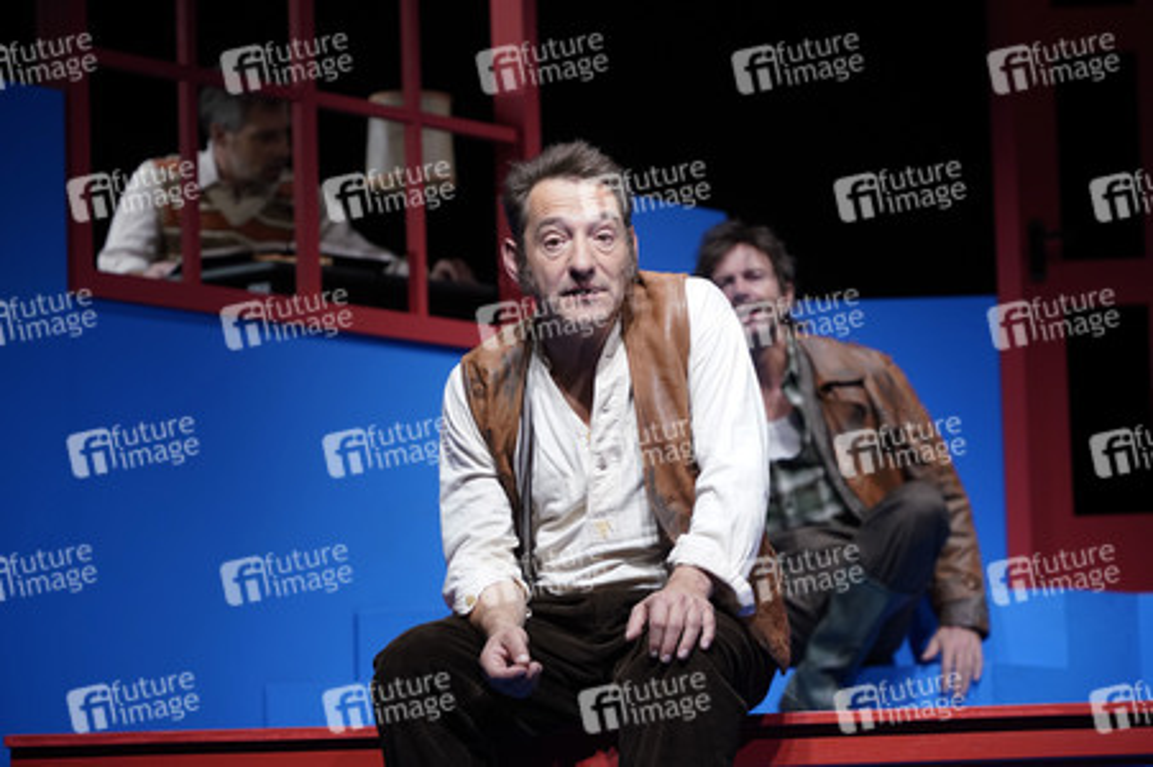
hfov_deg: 13.4
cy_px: 384
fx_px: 4897
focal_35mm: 153
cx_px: 576
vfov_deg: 9.0
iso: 2000
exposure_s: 1/400
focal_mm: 153
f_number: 5.6
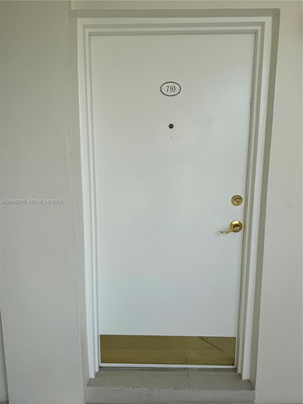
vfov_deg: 71.6
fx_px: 280
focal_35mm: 24
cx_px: 152
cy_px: 202
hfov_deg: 56.8
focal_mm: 6.76
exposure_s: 1/1172
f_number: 1.78
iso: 80
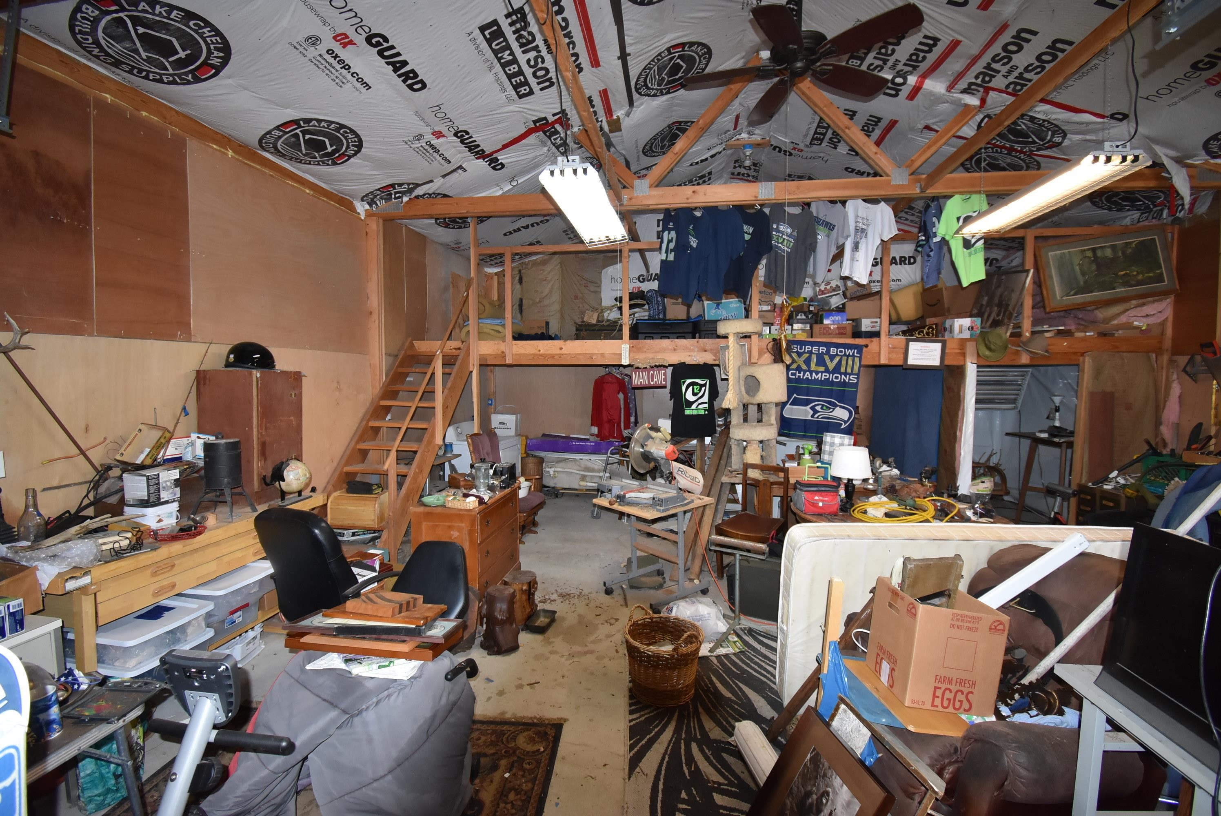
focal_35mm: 15
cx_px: 610
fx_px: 509
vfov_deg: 77.4
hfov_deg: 100.3
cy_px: 408
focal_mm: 10
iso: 1400
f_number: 4.5
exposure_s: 1/60
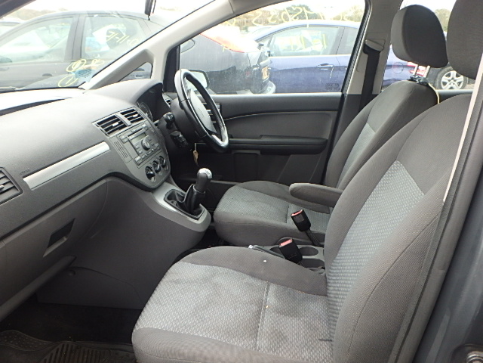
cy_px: 182
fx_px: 405
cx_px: 242
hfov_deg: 61.7
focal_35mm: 29
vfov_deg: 48.2
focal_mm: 5.2
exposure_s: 1/30
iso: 250
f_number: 4.6
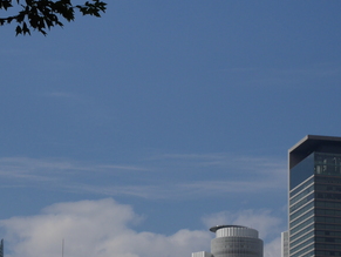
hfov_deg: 14.9
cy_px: 246
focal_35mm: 132
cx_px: 122
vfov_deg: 11.2
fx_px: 1302
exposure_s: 1/500
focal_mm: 32
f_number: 11
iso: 200
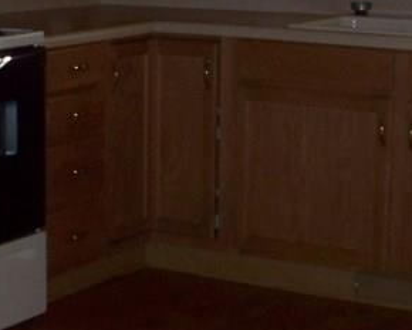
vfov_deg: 12.4
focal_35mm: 124
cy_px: 55
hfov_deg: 15.4
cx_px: 55
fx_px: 1512
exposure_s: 1/30
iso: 200
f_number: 2.8
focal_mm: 5.85
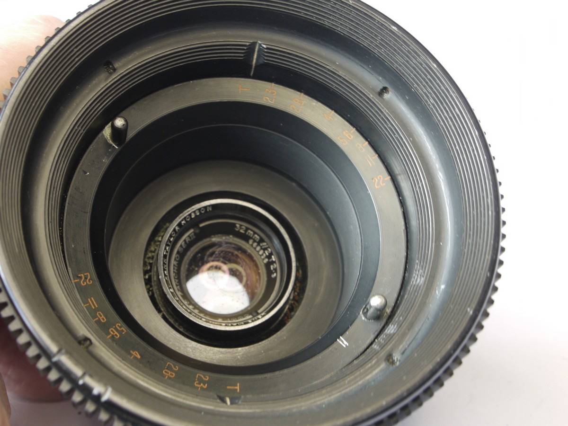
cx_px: 284
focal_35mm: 60
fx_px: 985
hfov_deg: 32.2
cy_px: 213
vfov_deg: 24.4
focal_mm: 30
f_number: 10
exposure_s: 1/3.2
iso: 400
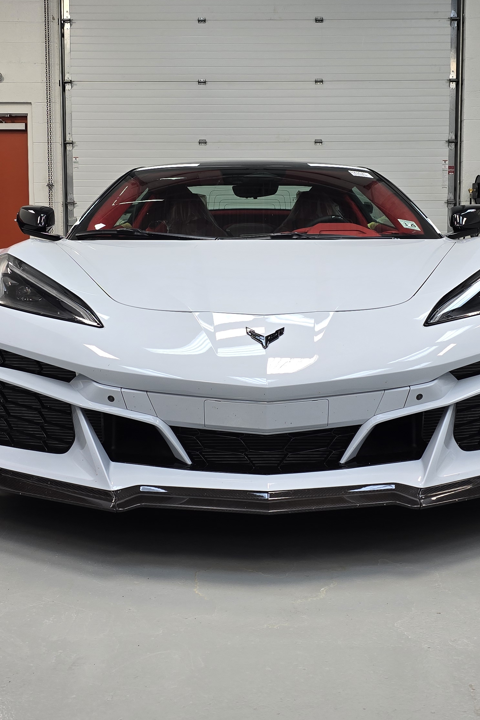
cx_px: 243
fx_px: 860
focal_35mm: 43
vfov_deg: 45.2
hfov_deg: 31.2
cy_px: 295
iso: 50
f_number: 1.7
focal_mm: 6.3
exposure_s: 1/120
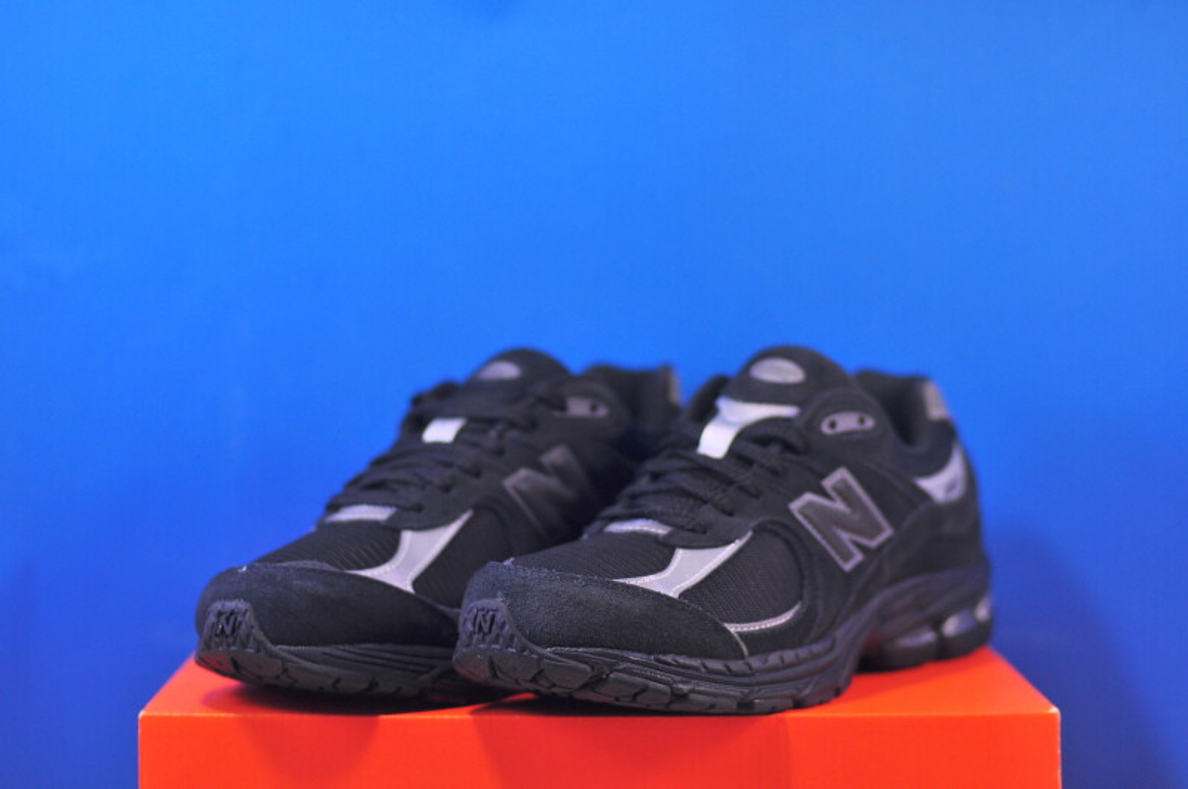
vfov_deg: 18.1
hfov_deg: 27.0
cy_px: 394
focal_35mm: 75
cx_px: 594
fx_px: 2471
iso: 250
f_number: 2.2
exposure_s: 1/320
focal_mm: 50
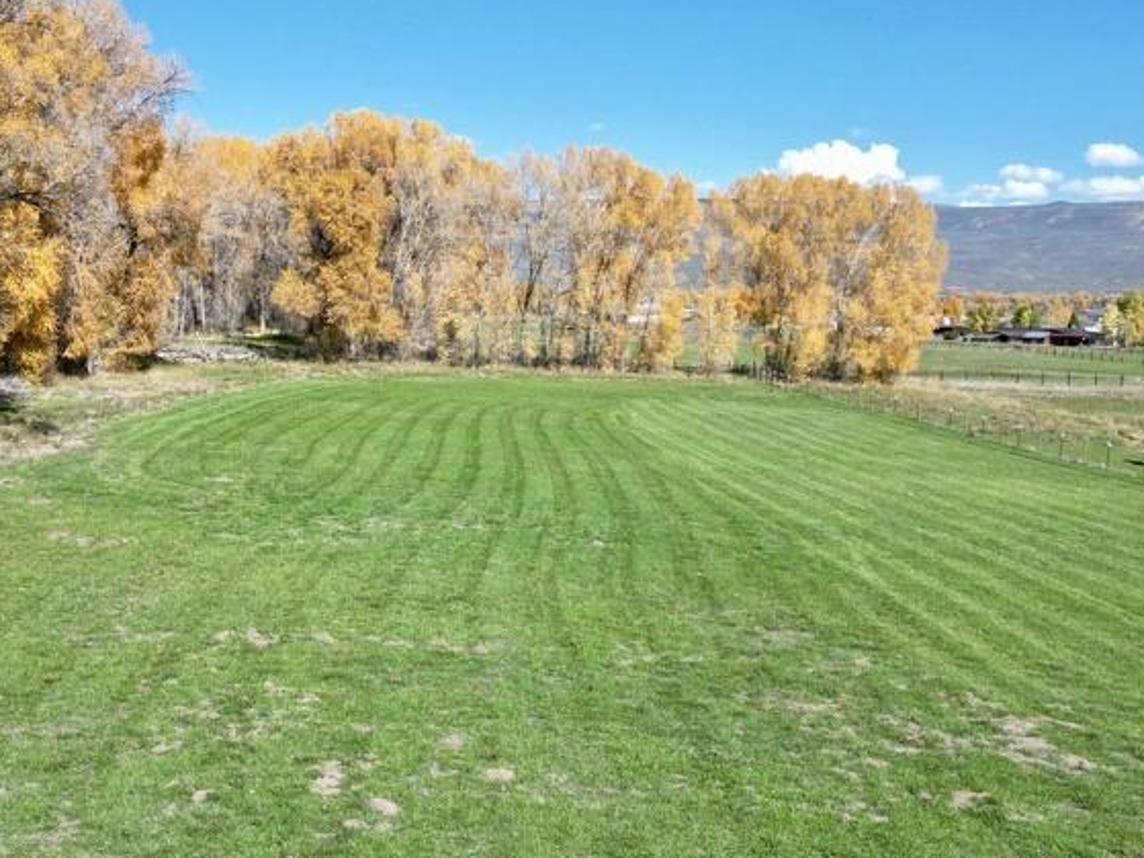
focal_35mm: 44
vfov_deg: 32.8
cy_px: 397
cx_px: 452
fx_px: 1454
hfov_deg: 42.7
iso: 110
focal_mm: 6.72
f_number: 1.7
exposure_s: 1/2500
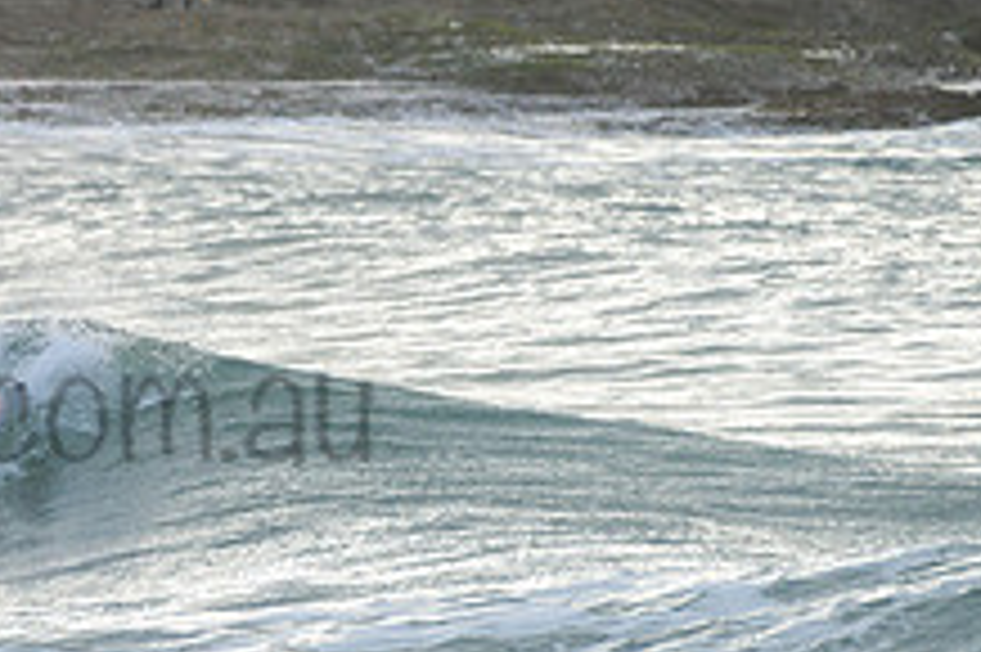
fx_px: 36486
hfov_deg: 1.5
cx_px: -104
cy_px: 357
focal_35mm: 1340
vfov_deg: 1.0
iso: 280
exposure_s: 1/1000
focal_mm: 500
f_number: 5.6
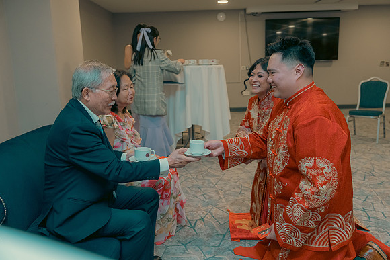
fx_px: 347
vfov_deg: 41.1
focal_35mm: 32
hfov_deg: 58.7
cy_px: 130
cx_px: 195
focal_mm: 32
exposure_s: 1/160
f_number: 3.5
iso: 2500
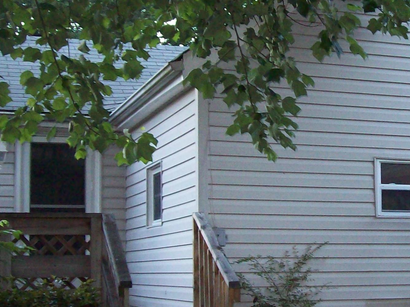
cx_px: 323
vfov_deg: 18.2
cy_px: 162
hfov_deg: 23.8
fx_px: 959
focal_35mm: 81
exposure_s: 1/64
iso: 200
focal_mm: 6
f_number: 2.7
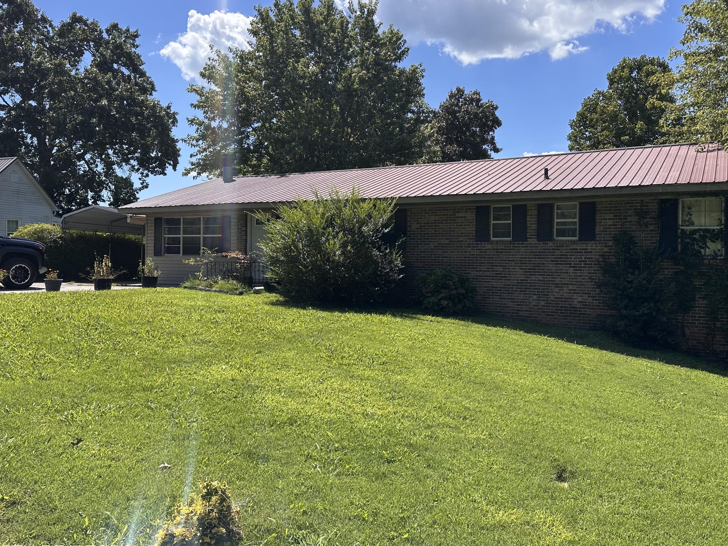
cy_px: 263
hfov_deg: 63.1
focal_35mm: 28
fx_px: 589
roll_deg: -0.2
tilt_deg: -0.8
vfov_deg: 49.7
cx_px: 423
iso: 80
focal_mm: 6.86
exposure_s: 1/3155
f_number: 1.78
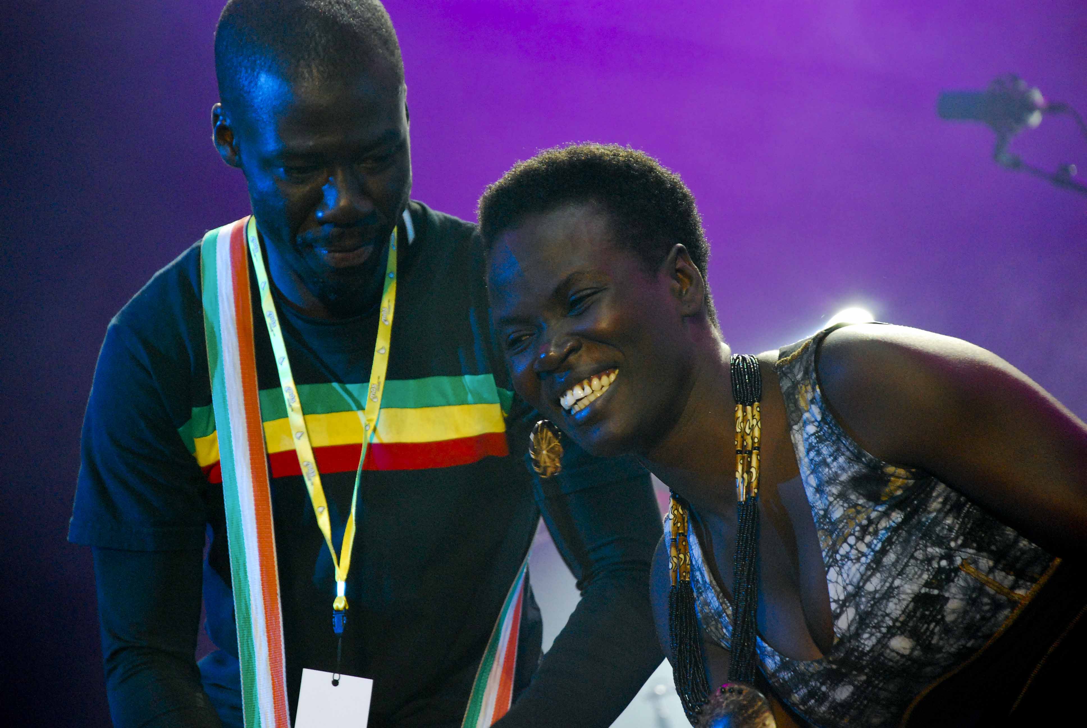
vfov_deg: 8.2
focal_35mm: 168
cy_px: 364
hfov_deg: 12.2
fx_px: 5079
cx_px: 544
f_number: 5.6
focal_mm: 112
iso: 1250
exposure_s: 1/100
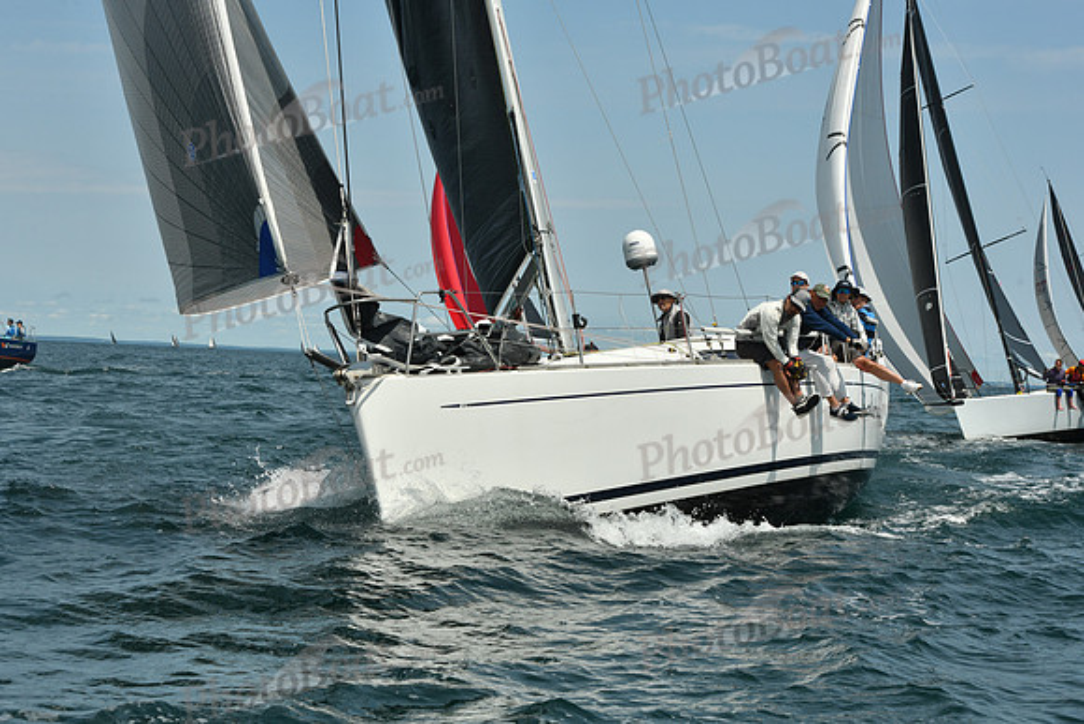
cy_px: 362
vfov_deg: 19.5
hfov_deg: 28.8
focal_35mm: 70
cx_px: 542
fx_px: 2108
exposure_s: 1/1000
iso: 320
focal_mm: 70
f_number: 11
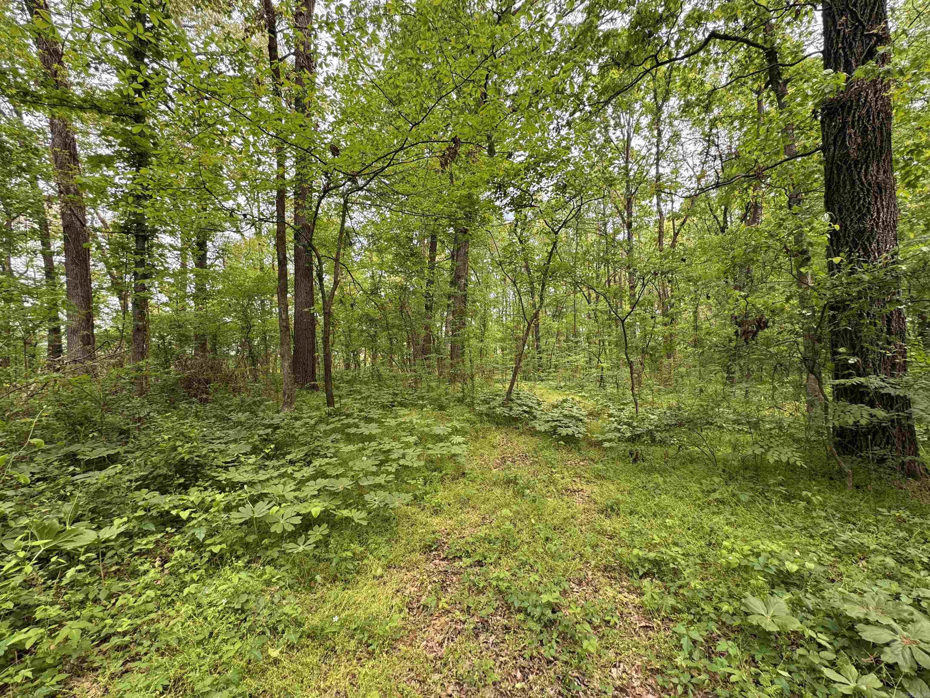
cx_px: 465
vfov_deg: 85.7
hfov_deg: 102.1
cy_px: 349
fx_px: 376
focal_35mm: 14
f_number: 2.2
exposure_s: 1/121
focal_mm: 2.22
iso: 40
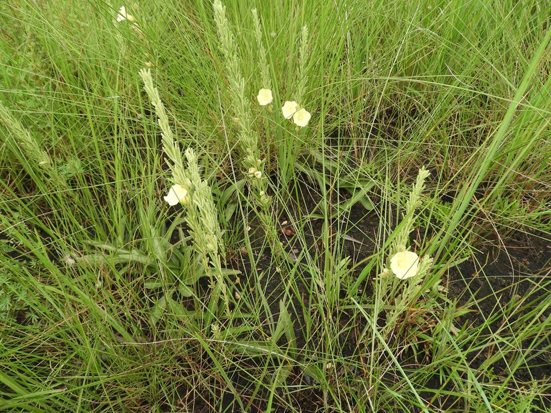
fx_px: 382
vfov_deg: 56.8
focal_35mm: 24
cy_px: 206
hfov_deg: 71.6
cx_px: 276
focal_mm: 4.3
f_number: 3.3
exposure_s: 1/400
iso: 100
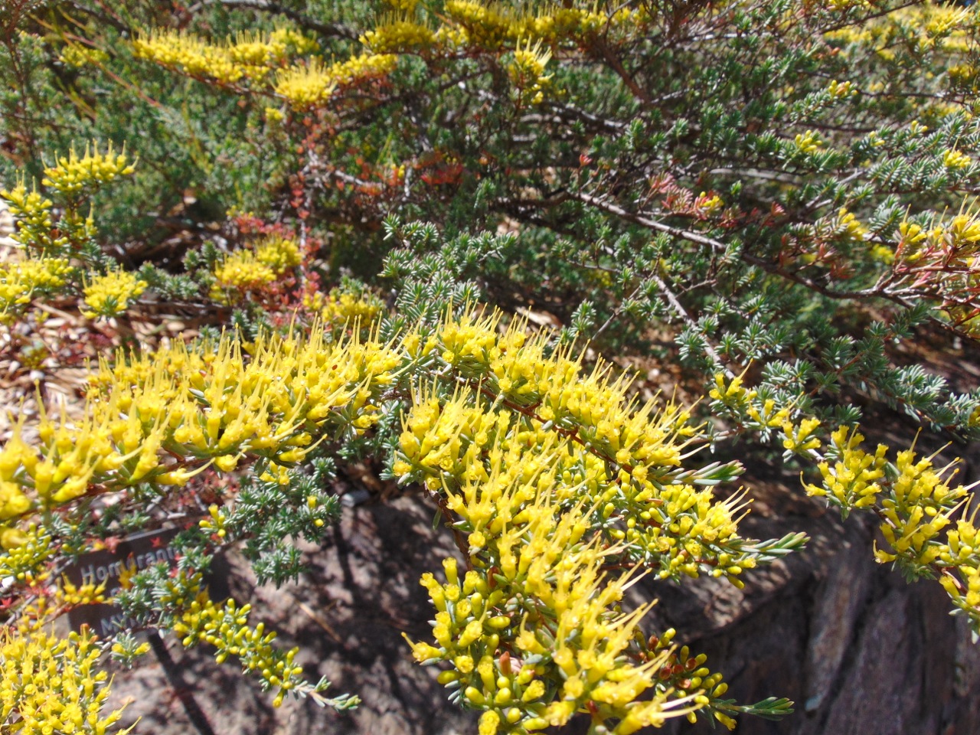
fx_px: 708
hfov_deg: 69.4
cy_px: 368
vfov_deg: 54.9
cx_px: 490
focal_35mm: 25
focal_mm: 4.5
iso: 80
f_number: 7.7
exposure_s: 1/200
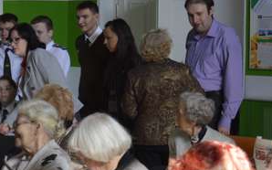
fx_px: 911
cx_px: -88
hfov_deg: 16.0
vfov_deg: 10.6
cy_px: 81
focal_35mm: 123
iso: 400
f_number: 5
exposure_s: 1/100
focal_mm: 30
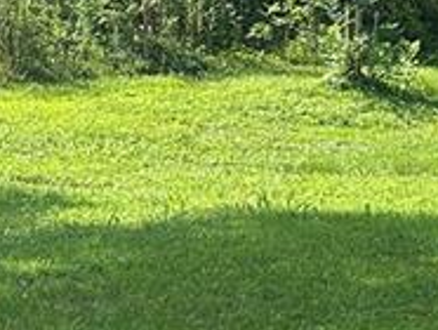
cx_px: 958
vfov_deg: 11.2
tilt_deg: +1.6
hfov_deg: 12.5
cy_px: 31
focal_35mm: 132
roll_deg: +1.0
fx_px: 1672
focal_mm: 6.86
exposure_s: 1/1664
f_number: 1.78
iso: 80
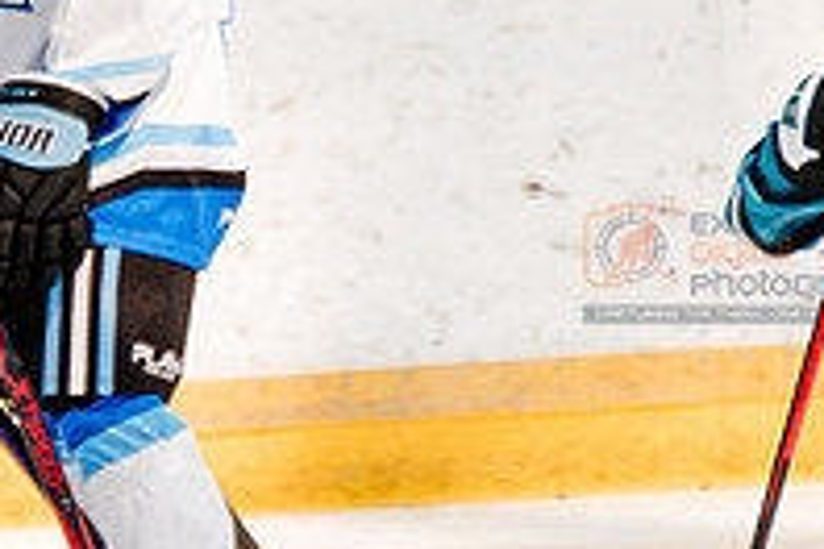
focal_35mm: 1614
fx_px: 36940
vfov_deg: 0.9
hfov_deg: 1.3
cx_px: -243
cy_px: 417
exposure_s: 1/3200
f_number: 3.2
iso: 1250
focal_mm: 300
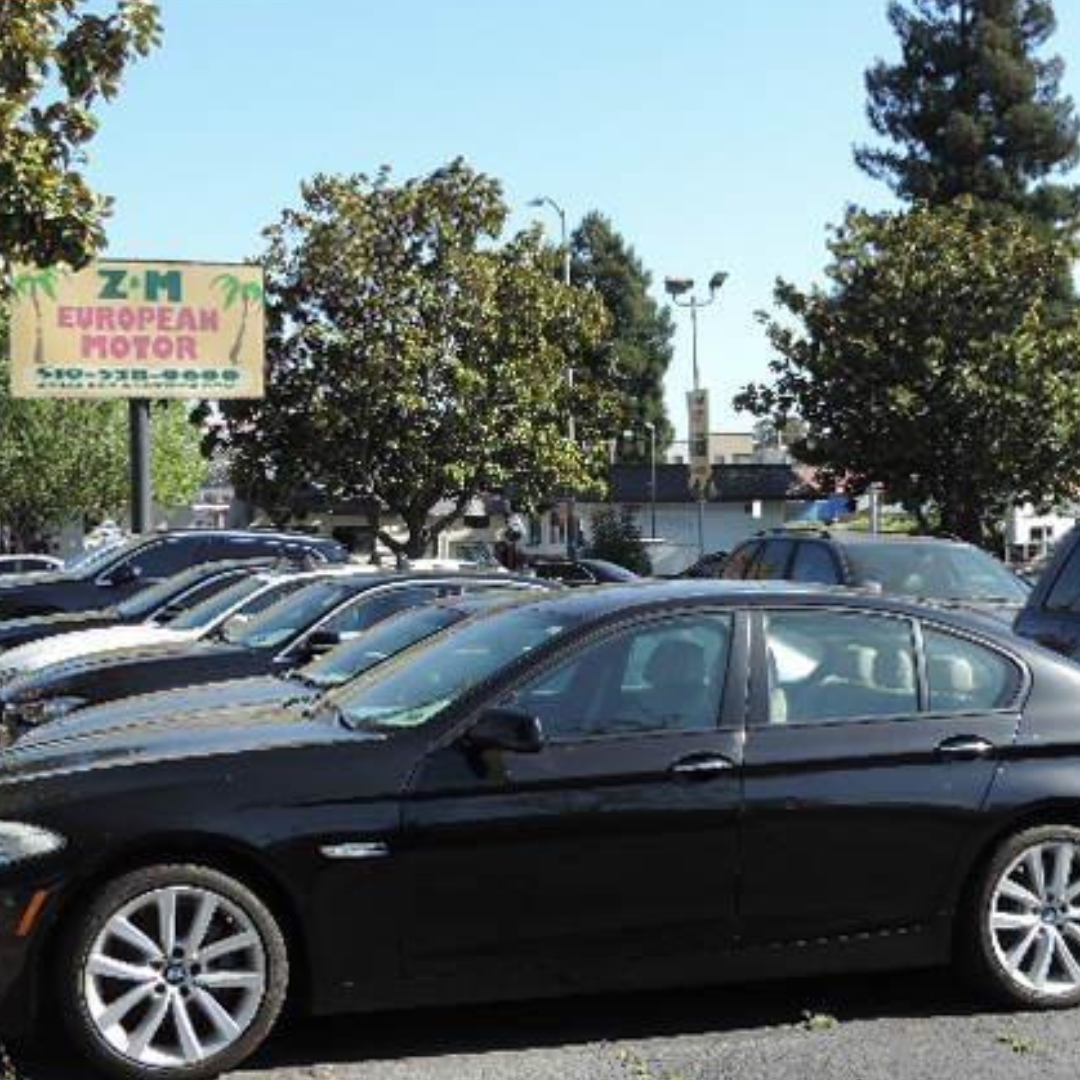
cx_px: 601
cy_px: 482
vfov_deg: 31.6
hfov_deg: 31.6
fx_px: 1906
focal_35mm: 54
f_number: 3.3
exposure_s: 1/400
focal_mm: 7.1
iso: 80
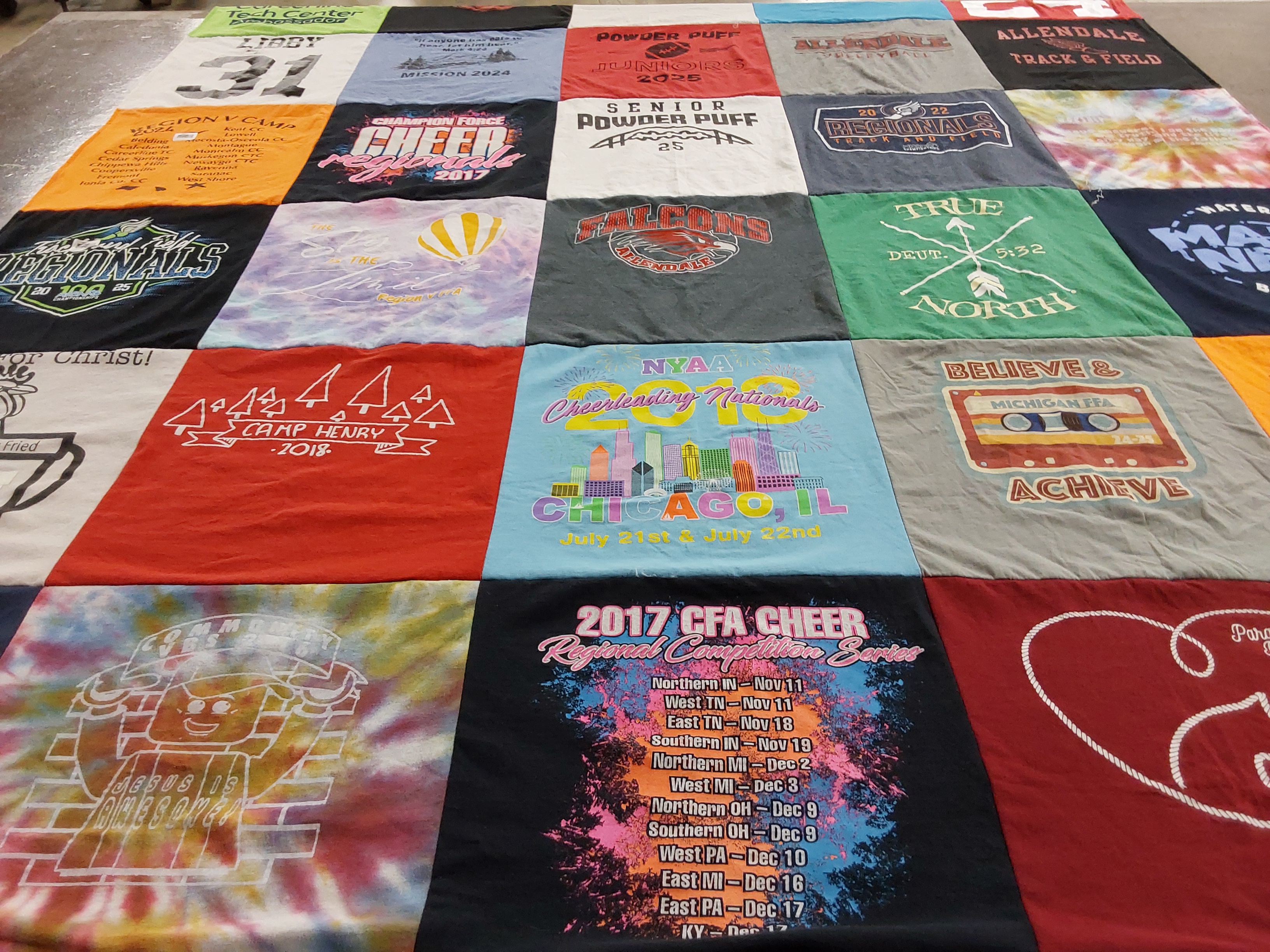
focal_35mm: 28
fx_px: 1027
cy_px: 476
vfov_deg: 49.7
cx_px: 635
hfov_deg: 63.4
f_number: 1.9
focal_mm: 2.91
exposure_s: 1/60
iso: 125
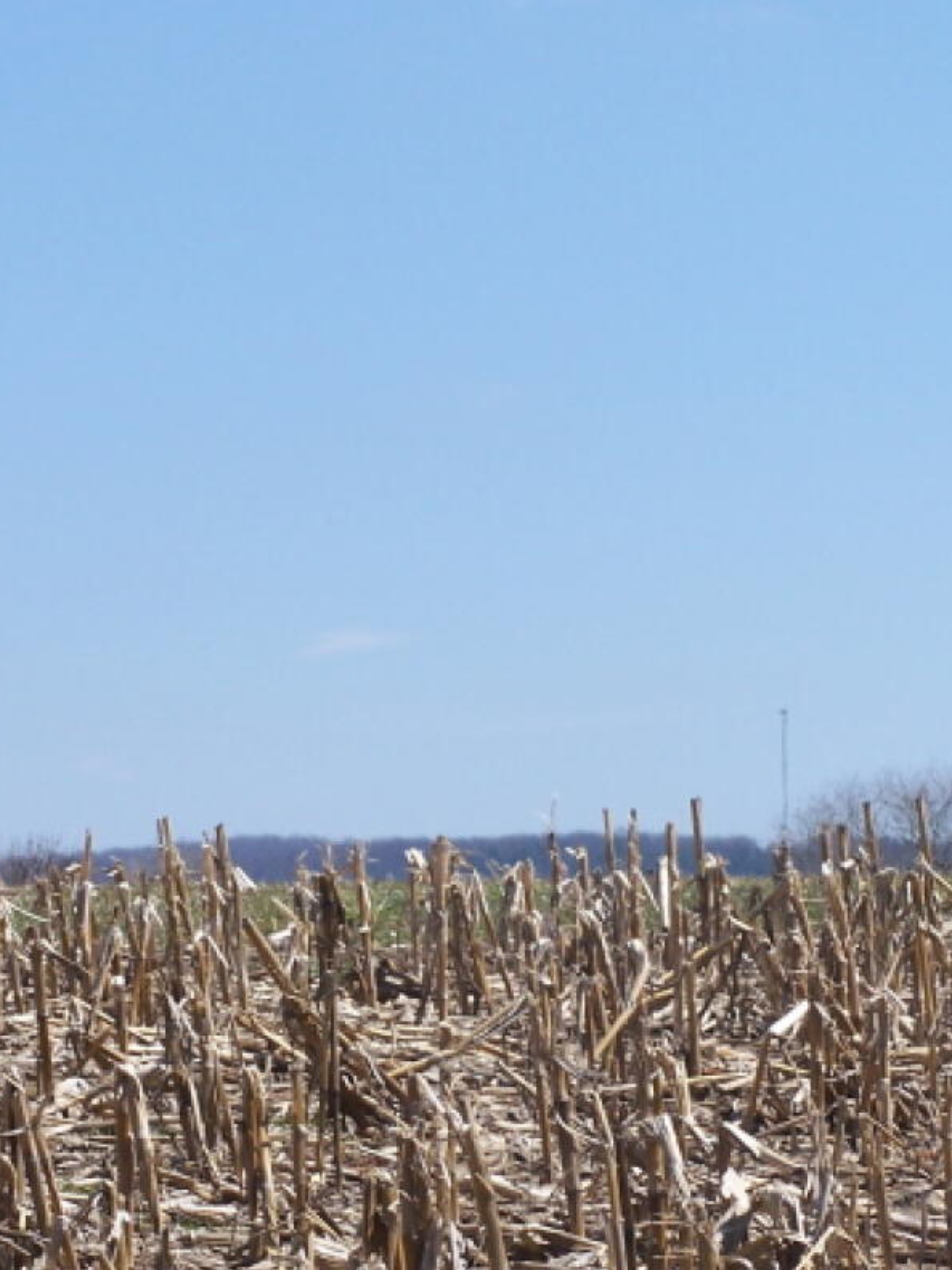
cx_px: 602
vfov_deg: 9.8
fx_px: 7409
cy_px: 1030
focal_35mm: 202
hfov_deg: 7.3
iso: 80
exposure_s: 1/640
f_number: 4.5
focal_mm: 19.4
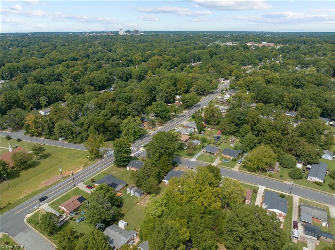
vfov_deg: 56.7
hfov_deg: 71.6
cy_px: 125
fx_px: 232
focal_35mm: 24
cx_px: 168
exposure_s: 1/1600
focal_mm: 12.29
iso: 120
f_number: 2.8
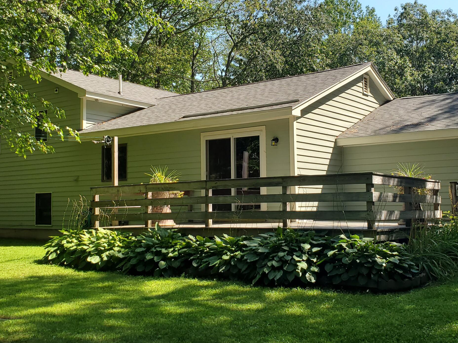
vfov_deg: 34.3
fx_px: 556
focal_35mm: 42
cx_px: 268
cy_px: 164
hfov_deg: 44.6
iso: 50
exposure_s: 1/776
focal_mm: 4.3
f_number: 2.4
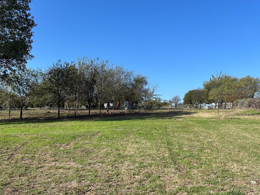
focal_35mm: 32
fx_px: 240
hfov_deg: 56.8
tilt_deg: +3.4
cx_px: 126
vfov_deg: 44.0
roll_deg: +1.3
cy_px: 114
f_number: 1.5
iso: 50
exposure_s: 1/3257
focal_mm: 5.7
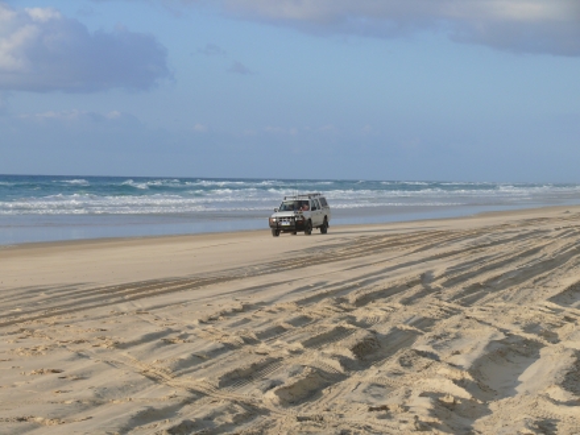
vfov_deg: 13.1
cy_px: 218
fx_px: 1893
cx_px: 290
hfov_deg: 17.4
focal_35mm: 113
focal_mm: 23.9
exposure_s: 1/400
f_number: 5.6
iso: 100
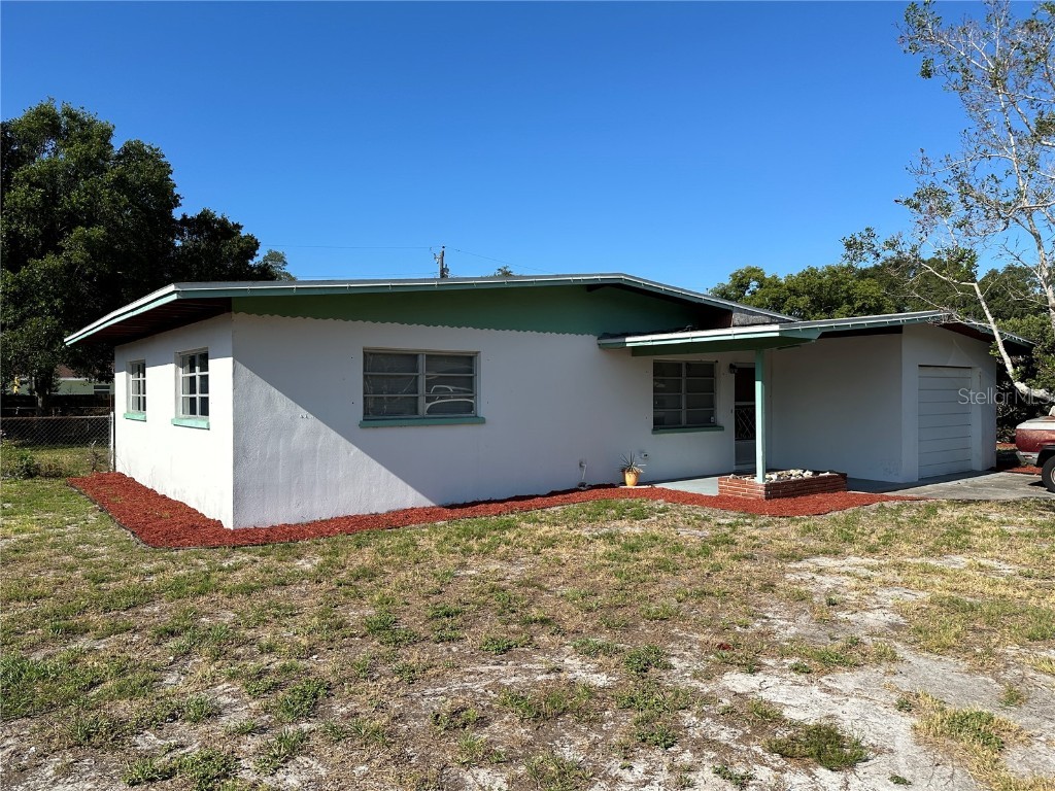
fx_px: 731
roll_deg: -0.1
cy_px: 396
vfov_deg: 56.8
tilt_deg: -0.5
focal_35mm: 24
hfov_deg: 71.6
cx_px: 528
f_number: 1.78
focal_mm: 6.86
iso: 80
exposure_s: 1/4348
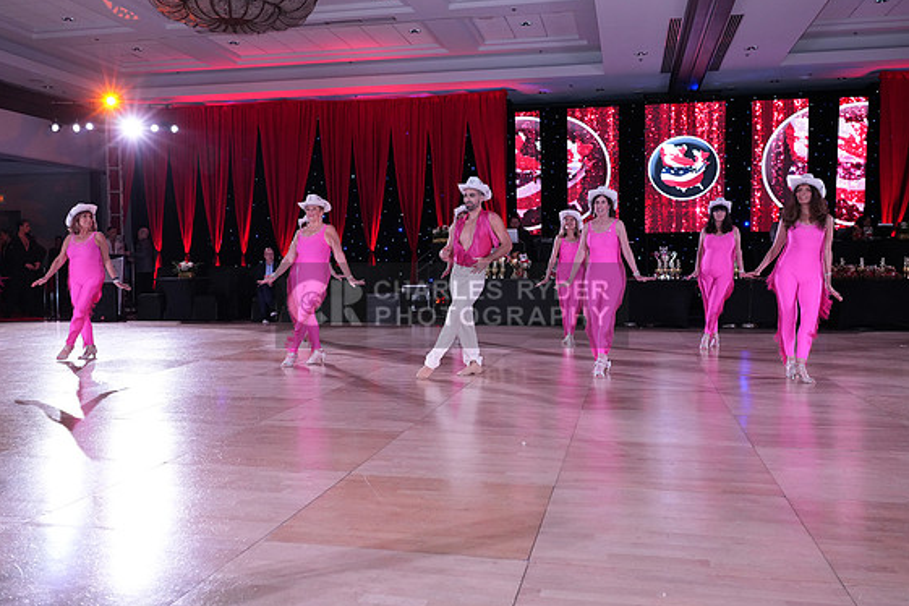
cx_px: 452
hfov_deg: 60.3
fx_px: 783
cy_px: 305
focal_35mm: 31
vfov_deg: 42.3
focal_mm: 30
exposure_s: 1/250
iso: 2500
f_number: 5
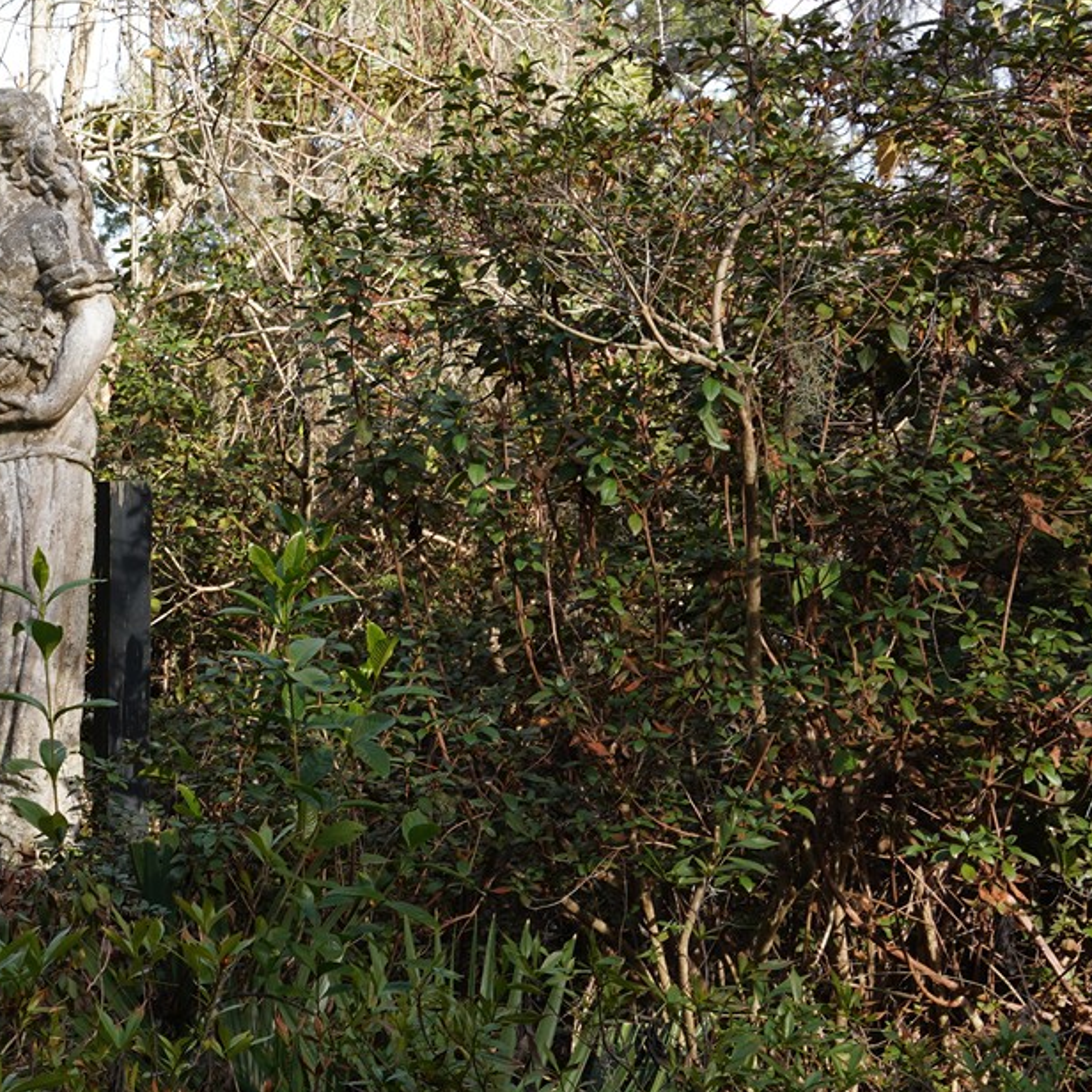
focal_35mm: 91
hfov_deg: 17.5
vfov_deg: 18.9
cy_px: 222
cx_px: -466
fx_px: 3248
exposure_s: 1/100
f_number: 9
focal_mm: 33
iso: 200
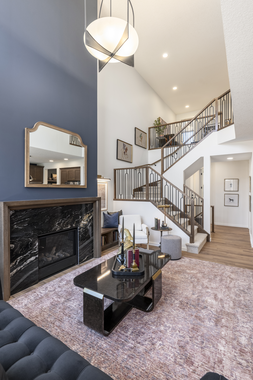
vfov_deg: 93.3
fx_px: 179
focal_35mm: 17
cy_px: 190
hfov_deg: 70.4
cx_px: 126
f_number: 6.3
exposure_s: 1/320
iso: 1000
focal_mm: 17
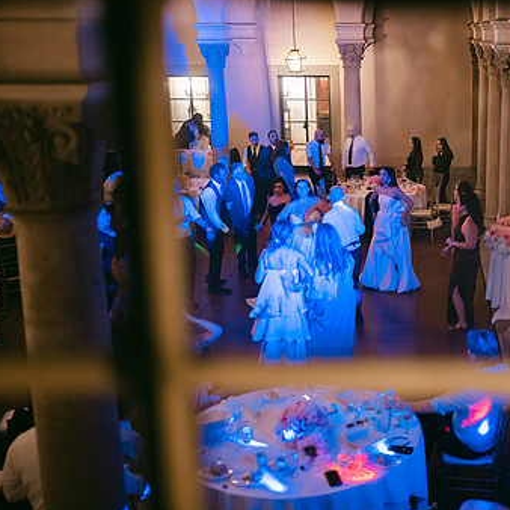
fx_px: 850
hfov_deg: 32.2
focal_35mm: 51
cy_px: 227
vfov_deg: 33.4
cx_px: 429
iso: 1800
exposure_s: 1/125
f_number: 1.2
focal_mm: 35
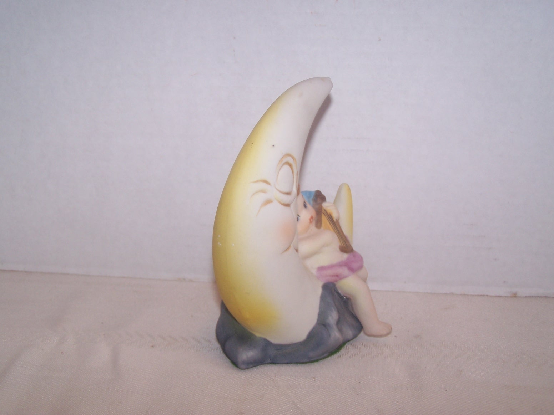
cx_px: 277
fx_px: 768
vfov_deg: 30.3
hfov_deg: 39.7
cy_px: 208
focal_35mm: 48
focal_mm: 8
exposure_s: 1/20
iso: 80
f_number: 3
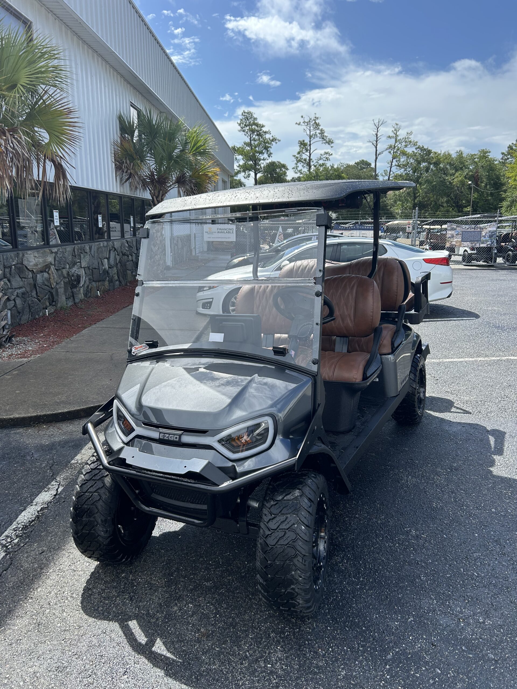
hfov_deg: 53.1
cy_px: 344
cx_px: 258
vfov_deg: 67.3
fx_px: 518
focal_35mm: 26
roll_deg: +0.8
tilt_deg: -14.5
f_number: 1.5
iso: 50
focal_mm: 5.7
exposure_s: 1/2762
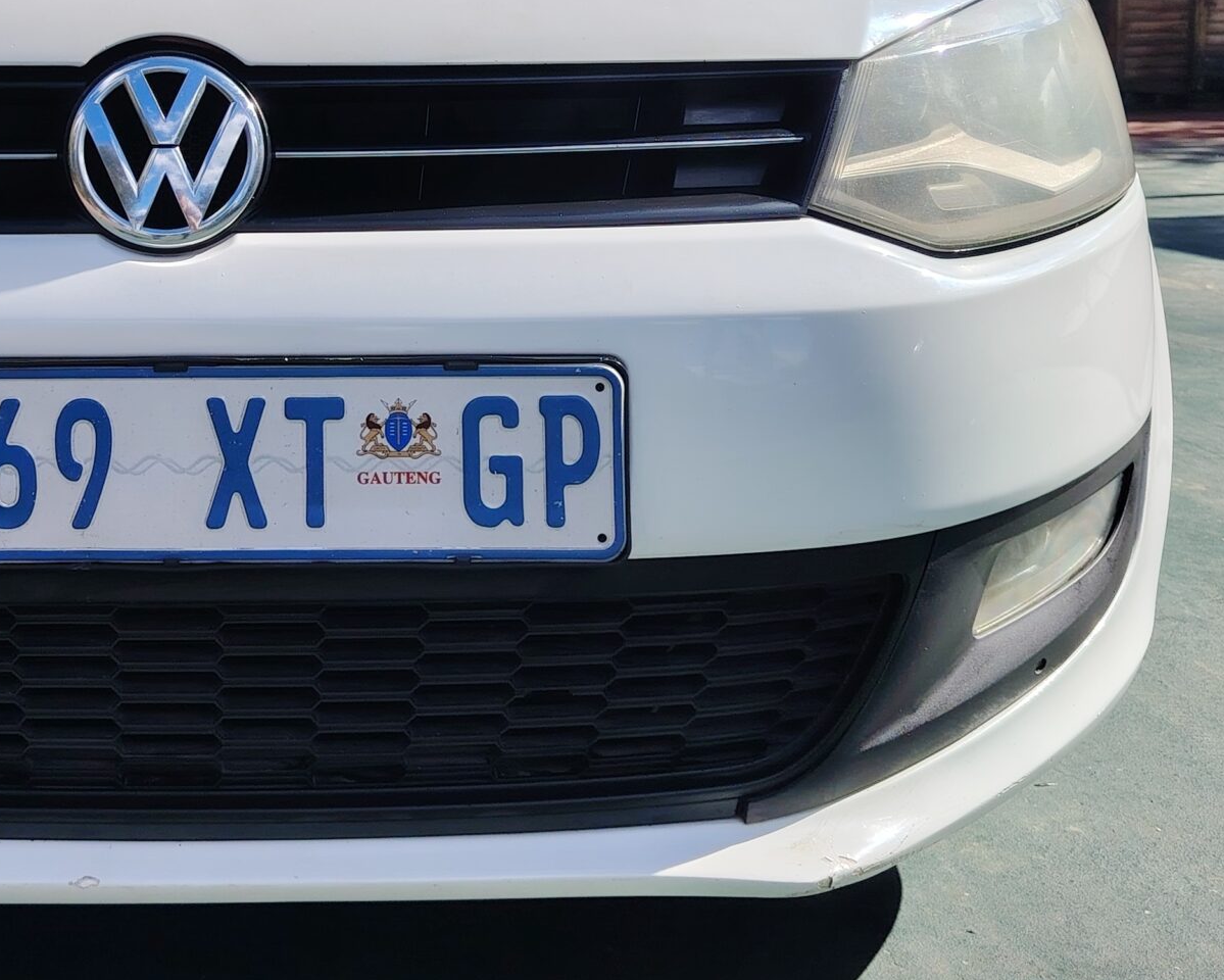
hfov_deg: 35.8
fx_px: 1812
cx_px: 197
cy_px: 239
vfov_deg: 29.8
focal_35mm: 50
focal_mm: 5.25
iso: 100
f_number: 1.75
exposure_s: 1/679
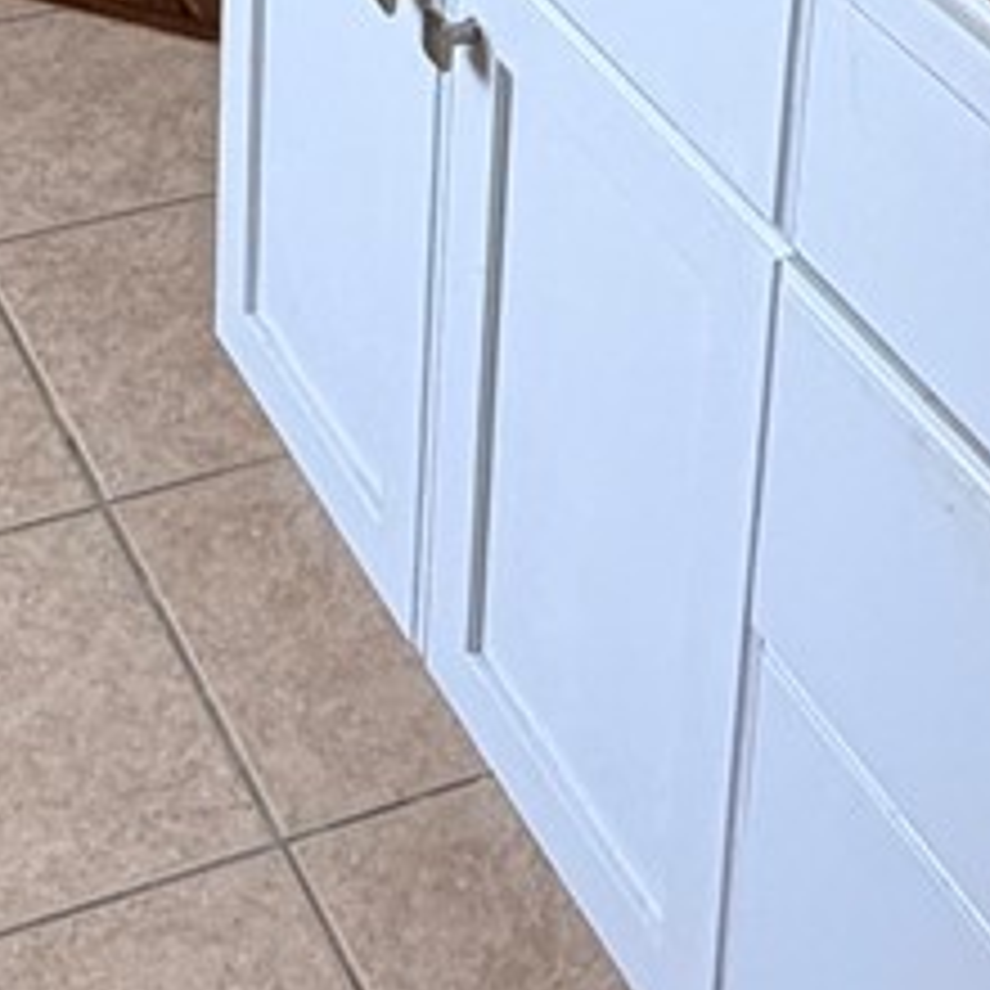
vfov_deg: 16.5
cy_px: -729
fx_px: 2912
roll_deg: -1.7
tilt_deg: -16.2
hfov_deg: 19.2
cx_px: 342
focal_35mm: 90
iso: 80
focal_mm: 2.22
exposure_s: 1/121
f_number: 2.2
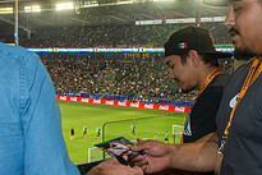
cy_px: 109
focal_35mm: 68
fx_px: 495
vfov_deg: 20.0
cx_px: 176
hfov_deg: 29.4
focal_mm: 24
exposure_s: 1/80
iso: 640
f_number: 6.3
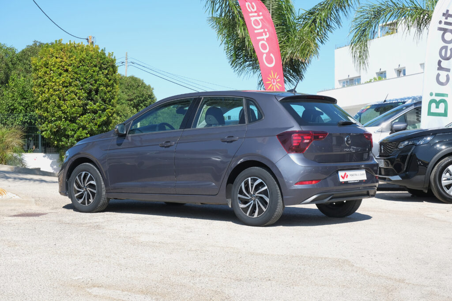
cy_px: 150
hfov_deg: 29.7
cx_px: 226
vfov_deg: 20.0
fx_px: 854
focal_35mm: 68
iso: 160
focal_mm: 45
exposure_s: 1/180
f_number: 9
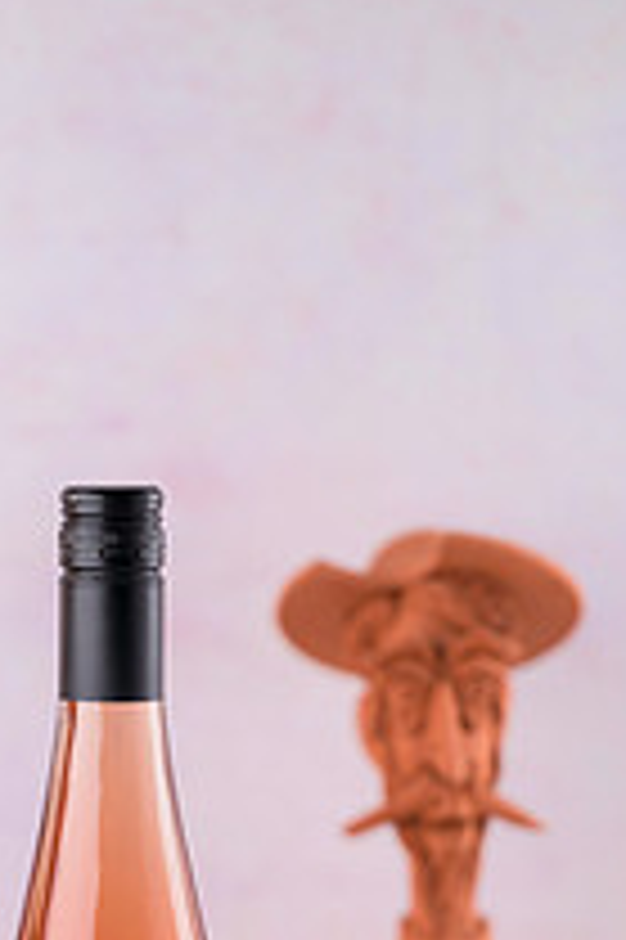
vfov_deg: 8.3
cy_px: 841
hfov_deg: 5.5
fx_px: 6479
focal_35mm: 248
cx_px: 95
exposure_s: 1/200
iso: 50
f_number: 2.8
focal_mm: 115
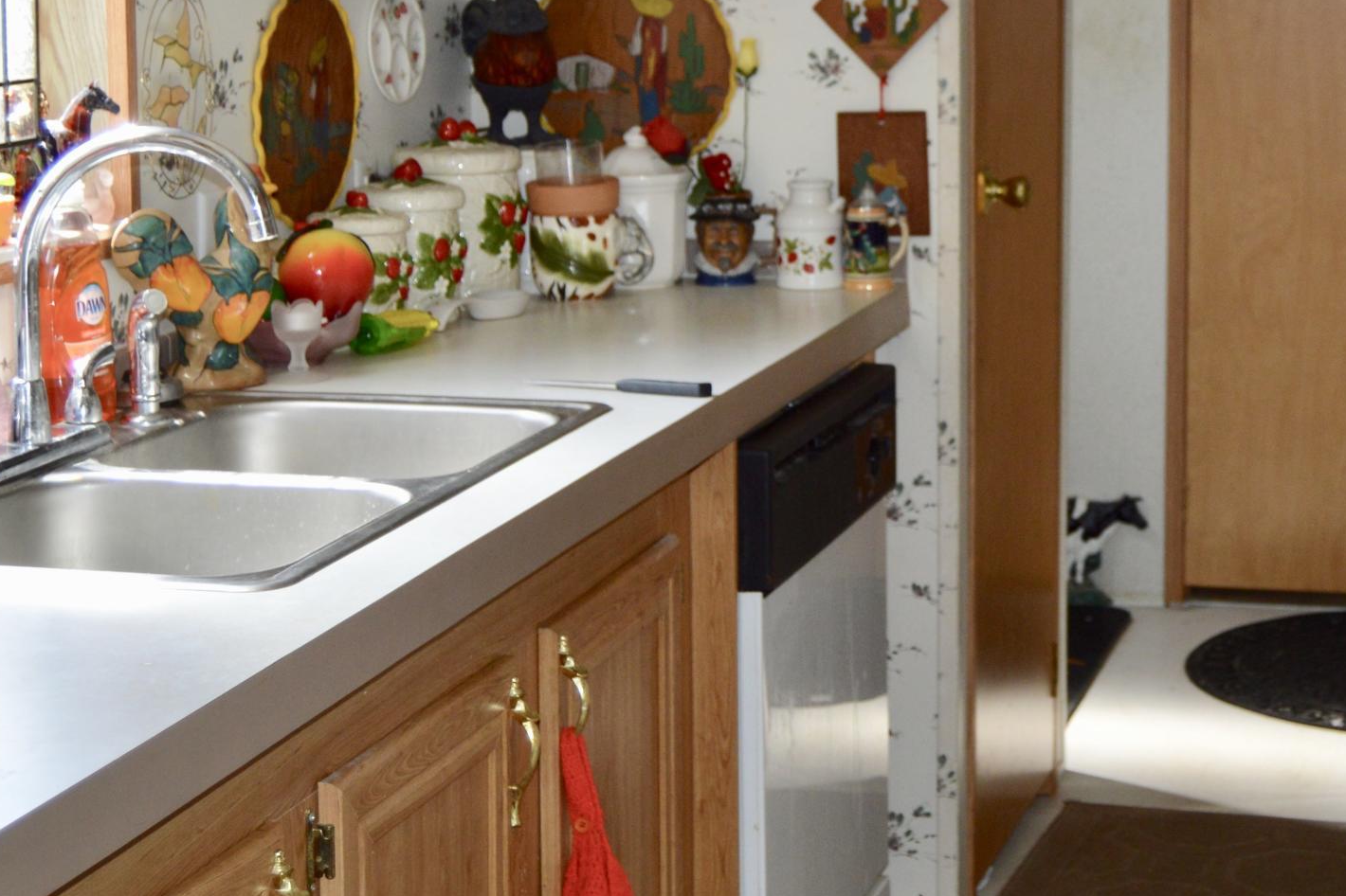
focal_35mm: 76
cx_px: 1029
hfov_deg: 26.3
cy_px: 198
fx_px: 2841
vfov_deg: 17.8
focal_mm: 24
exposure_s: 1/125
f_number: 4
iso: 320
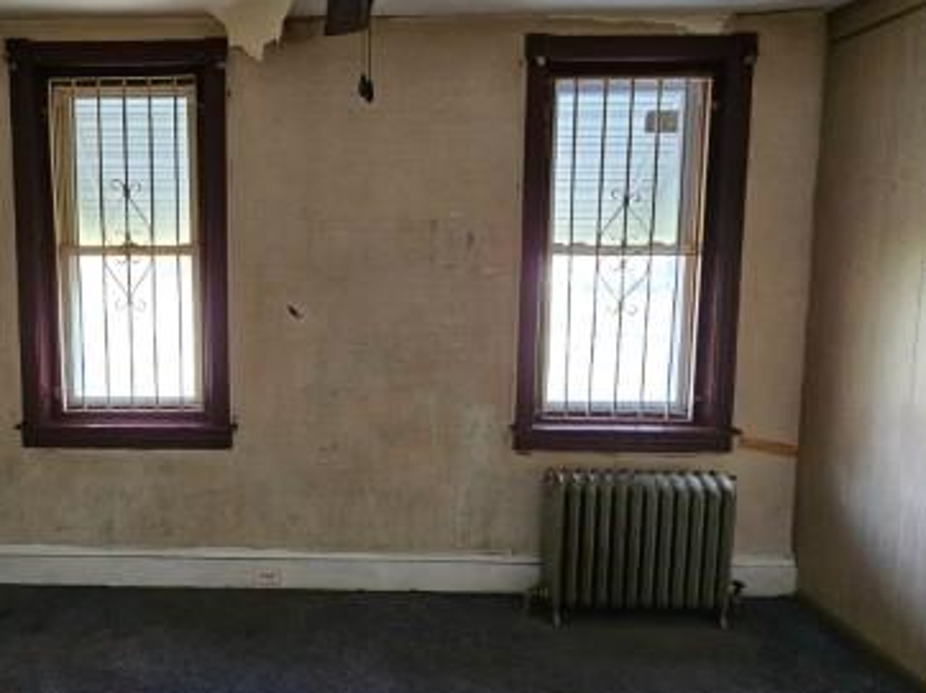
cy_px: 322
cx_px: 307
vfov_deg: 58.8
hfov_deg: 71.7
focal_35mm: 23
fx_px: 615
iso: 400
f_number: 2.2
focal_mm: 2.2
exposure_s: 1/30
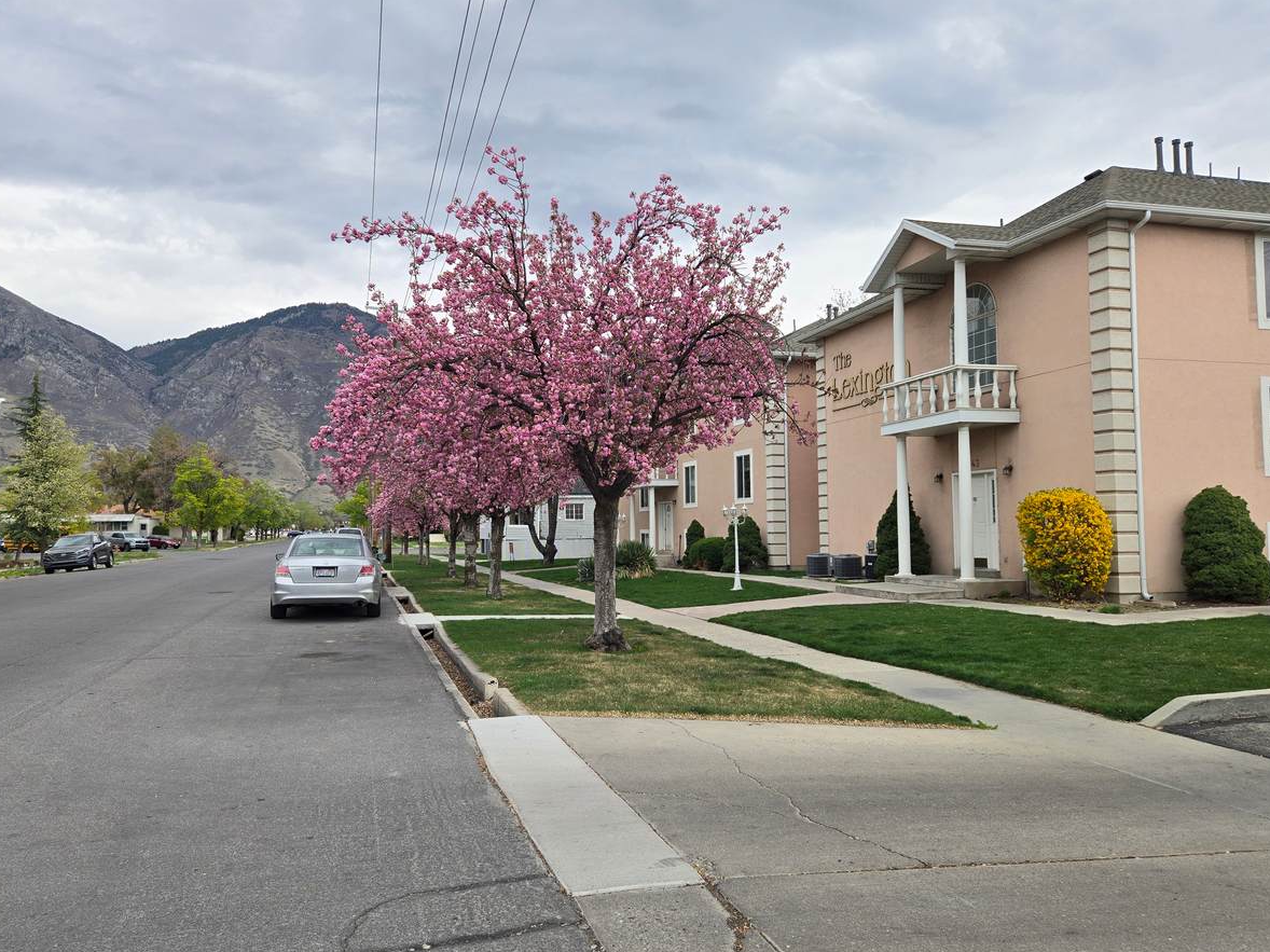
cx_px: 611
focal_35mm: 25
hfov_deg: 69.4
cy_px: 479
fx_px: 917
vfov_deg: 54.9
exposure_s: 1/1248
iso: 25
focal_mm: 5.4
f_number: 1.8
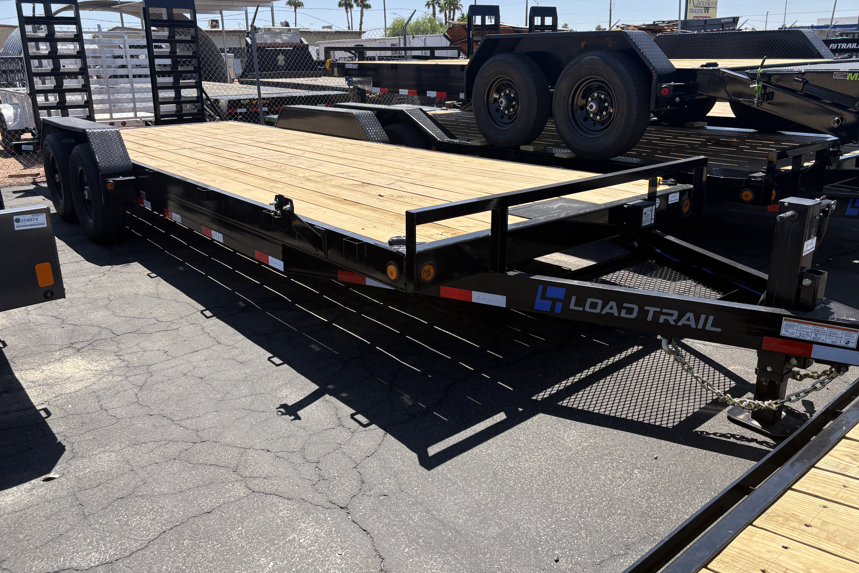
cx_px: 416
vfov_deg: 46.3
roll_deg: +1.3
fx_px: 668
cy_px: 243
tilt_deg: -11.8
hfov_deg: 65.5
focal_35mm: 28
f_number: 1.6
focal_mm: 5.96
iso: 50
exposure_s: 1/2865
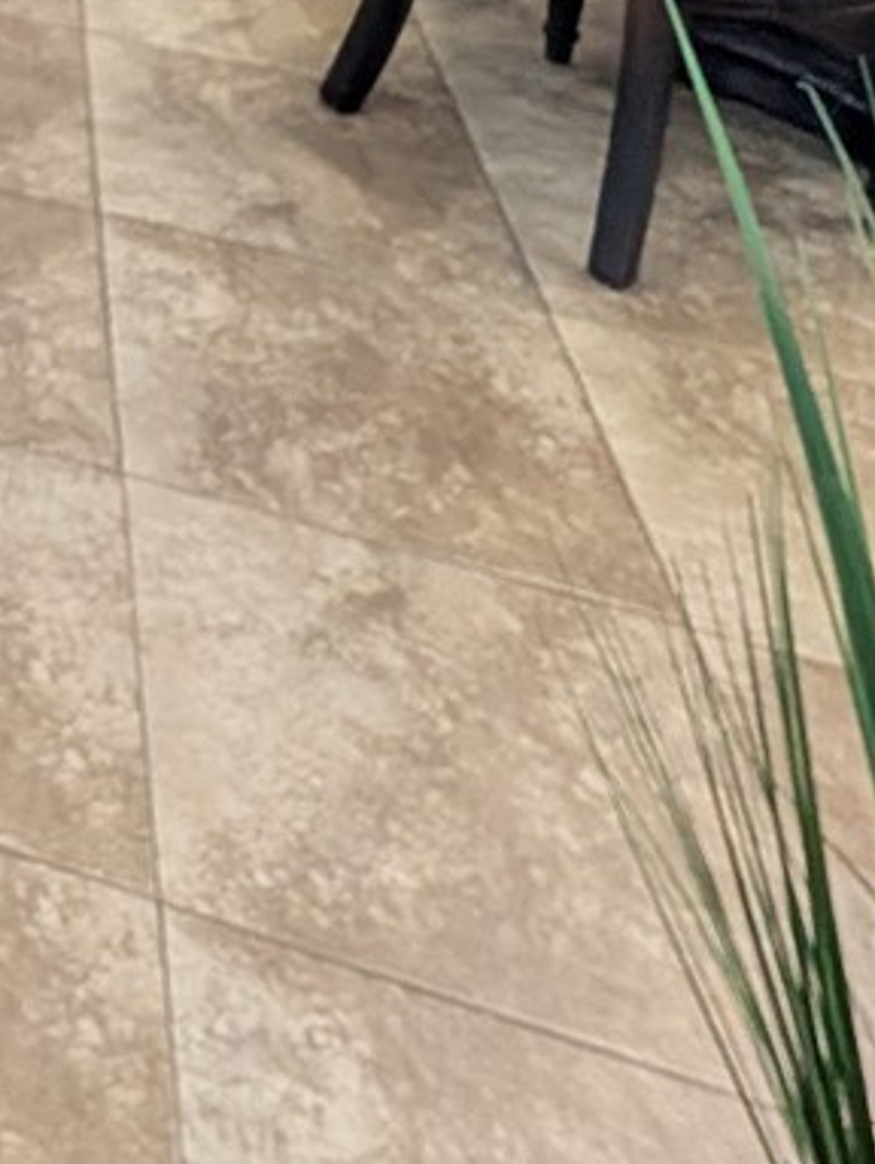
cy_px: -684
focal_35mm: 50
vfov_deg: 25.6
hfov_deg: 20.9
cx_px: -665
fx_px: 1682
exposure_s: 1/60
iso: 66
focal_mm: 2.02
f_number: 1.7
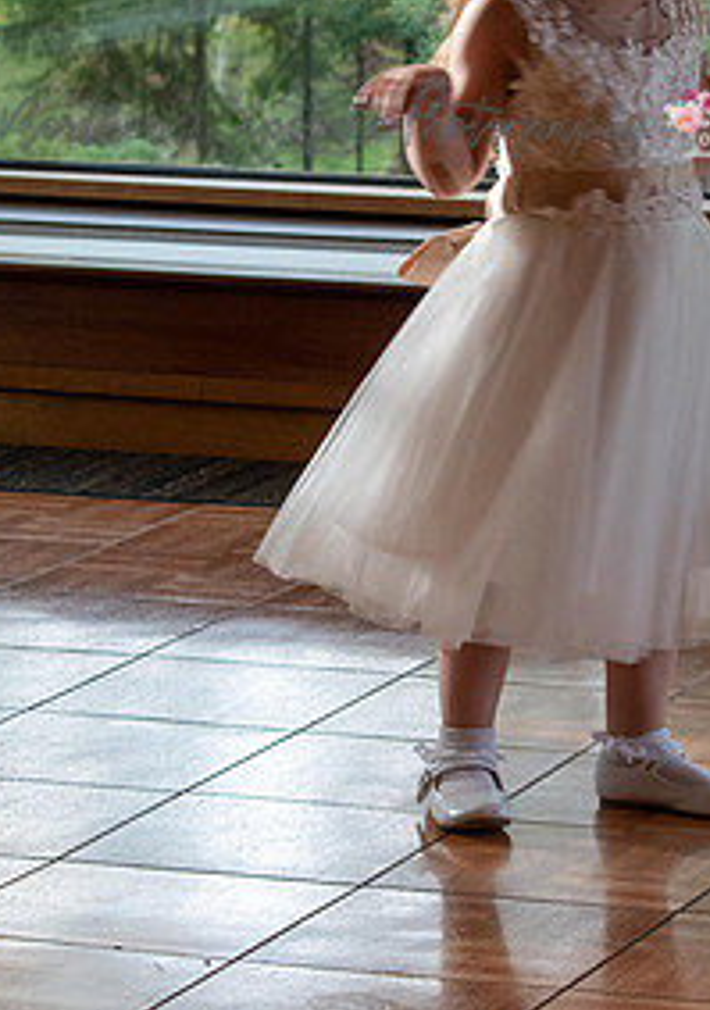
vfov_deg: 9.3
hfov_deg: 6.5
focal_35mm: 218
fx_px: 6219
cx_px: 515
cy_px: 373
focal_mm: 55
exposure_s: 1/80
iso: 400
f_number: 5.6
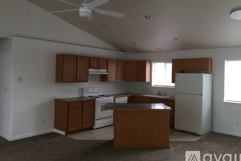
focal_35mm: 31
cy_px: 73
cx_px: 122
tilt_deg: +1.5
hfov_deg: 60.3
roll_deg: -0.6
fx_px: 208
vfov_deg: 42.3
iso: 25
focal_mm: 4.15
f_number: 2.2
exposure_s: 1/30
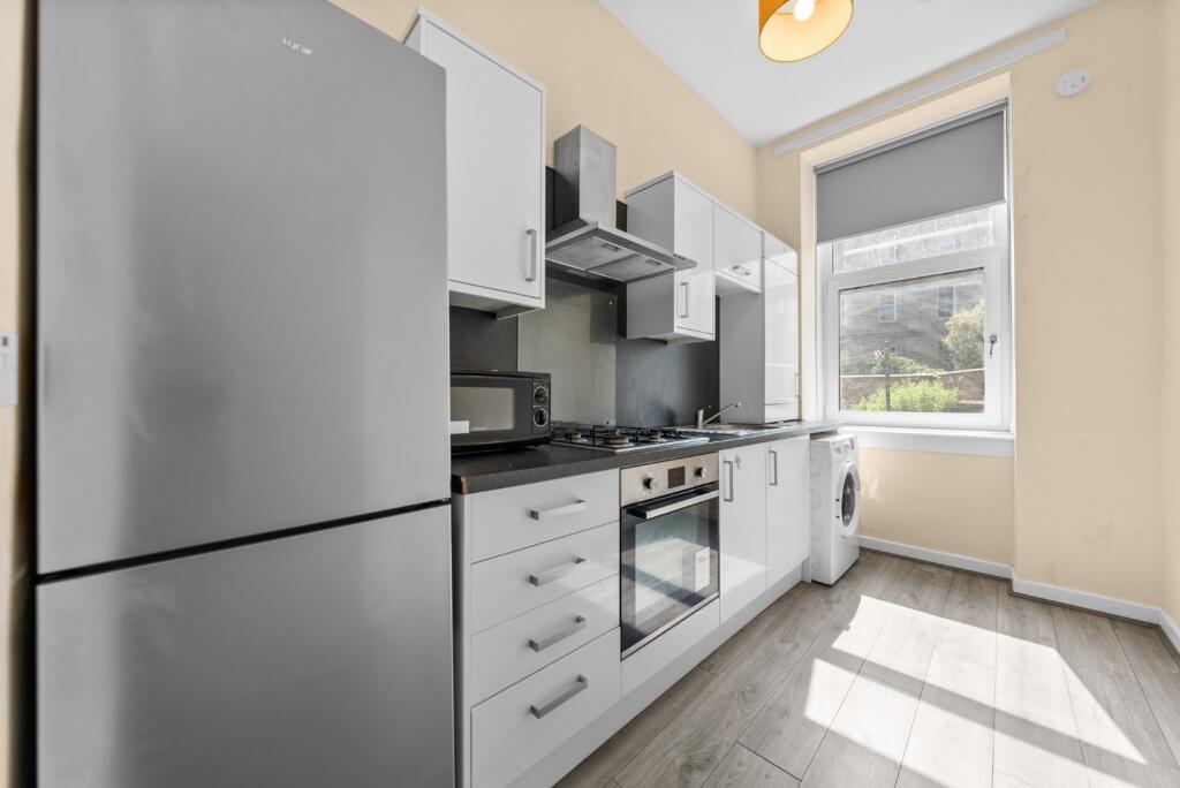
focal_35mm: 12
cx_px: 590
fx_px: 394
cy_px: 394
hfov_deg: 112.6
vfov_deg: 90.1
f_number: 4
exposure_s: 1/60
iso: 640
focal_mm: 12
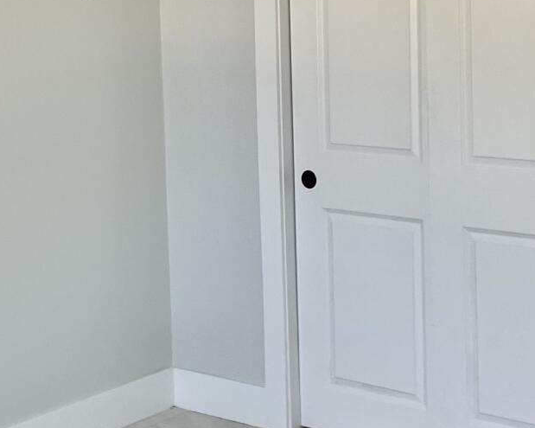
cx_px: 224
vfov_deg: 18.5
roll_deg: +2.3
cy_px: 77
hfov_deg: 23.3
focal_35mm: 82
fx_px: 1298
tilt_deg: -4.1
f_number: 1.6
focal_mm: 4.2
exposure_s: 1/100
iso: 64
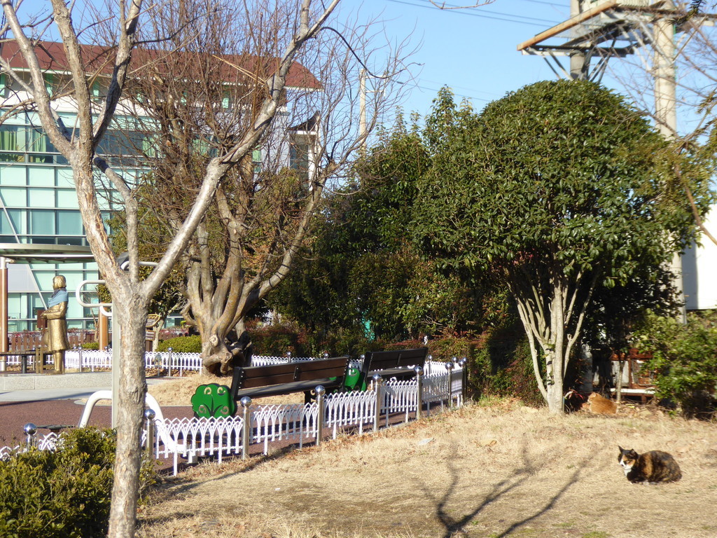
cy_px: 269
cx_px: 358
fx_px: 1346
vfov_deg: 22.6
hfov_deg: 29.8
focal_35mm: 65
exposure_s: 1/400
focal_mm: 11.7
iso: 100
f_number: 4.4
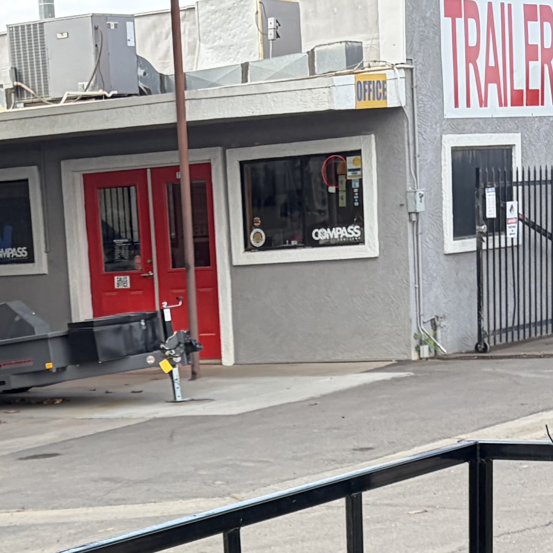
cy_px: 795
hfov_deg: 16.3
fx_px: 1916
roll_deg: +5.7
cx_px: 124
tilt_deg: -13.1
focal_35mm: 106
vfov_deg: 15.3
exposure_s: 1/716
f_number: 1.6
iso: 50
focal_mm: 5.96
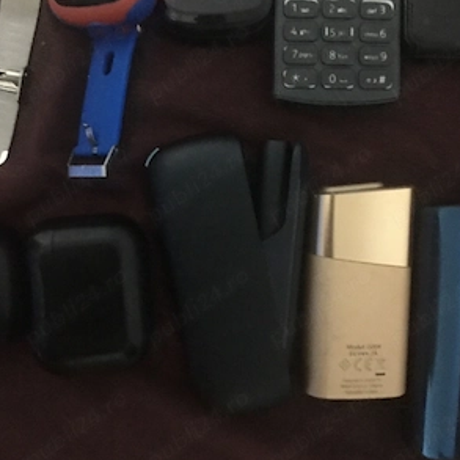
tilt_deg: -86.4
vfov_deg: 47.1
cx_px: 229
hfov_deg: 47.2
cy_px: 204
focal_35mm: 35
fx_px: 526
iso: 320
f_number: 2.2
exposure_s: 1/4
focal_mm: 4.15
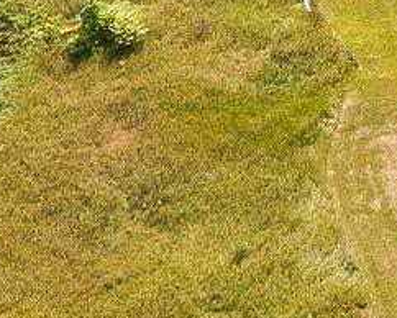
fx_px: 2328
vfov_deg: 7.5
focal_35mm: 198
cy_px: -352
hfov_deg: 8.3
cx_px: 1157
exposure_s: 1/400
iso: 100
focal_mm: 4.5
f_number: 2.8
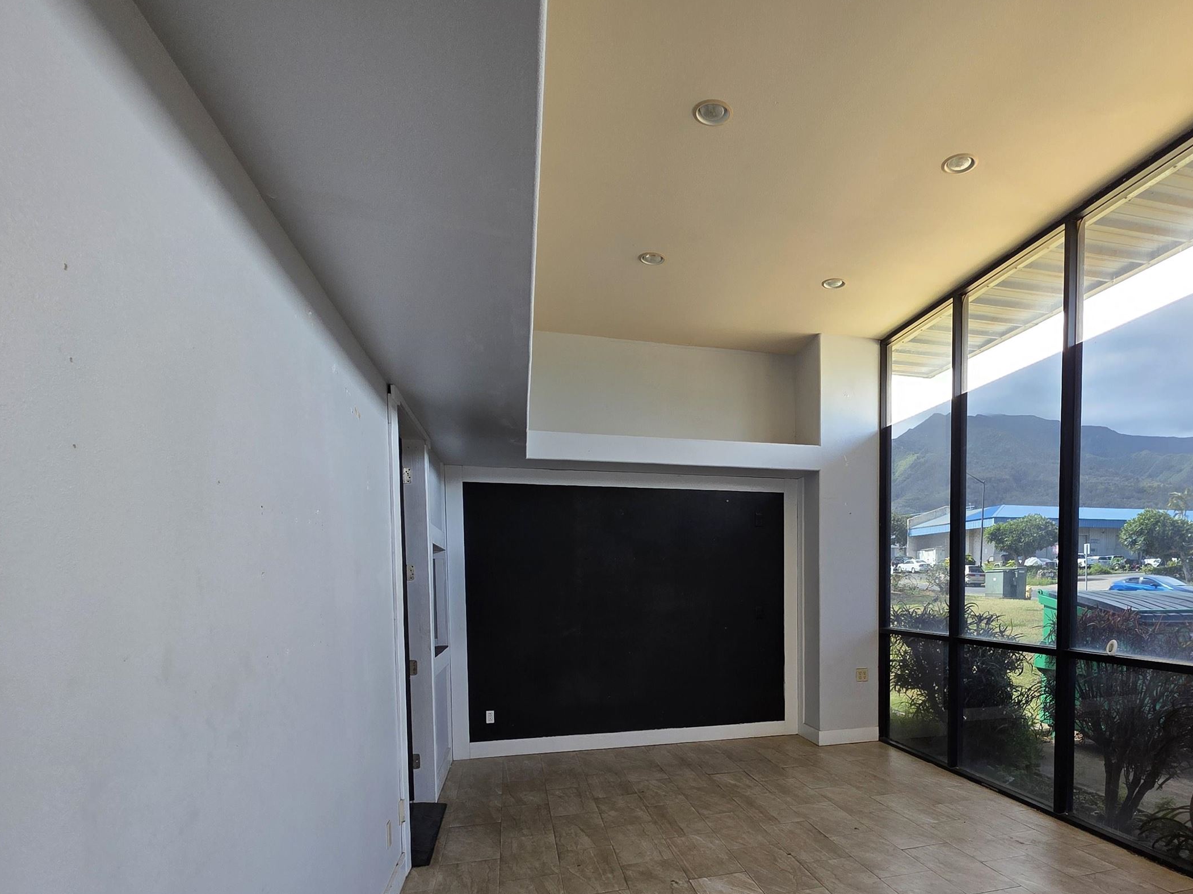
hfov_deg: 83.3
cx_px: 733
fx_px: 655
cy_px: 629
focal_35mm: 19
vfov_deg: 65.9
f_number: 1.9
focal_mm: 2.2
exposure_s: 1/120
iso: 64
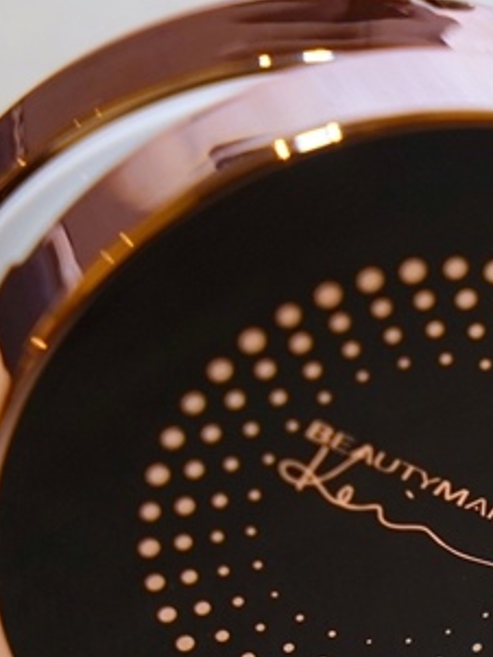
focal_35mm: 179
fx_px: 3397
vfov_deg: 11.0
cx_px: 809
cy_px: 569
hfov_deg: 8.1
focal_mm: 70
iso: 800
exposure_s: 1/80
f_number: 4.5
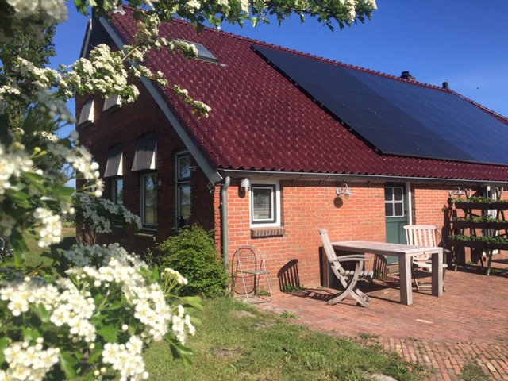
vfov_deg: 48.2
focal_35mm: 29
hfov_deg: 61.7
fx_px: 426
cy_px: 190
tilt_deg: +1.7
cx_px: 254
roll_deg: +0.6
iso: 32
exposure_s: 1/1721
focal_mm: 4.15
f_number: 2.2
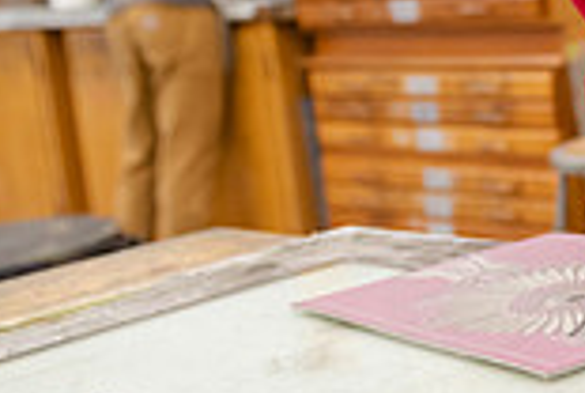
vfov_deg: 14.1
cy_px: 81
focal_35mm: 97
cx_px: 702
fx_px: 1579
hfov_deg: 19.7
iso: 640
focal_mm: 26
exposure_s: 1/200
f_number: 3.2
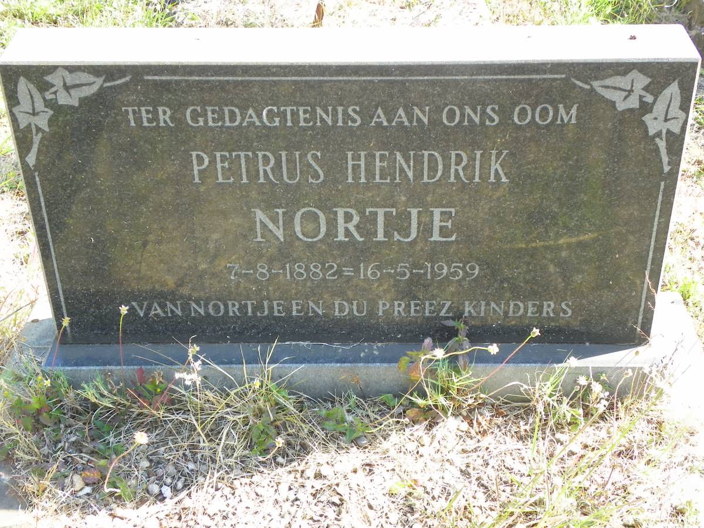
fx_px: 1098
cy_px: 264
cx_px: 352
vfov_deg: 27.0
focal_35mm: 54
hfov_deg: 35.5
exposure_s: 1/60
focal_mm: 9.6
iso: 64
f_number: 3.5
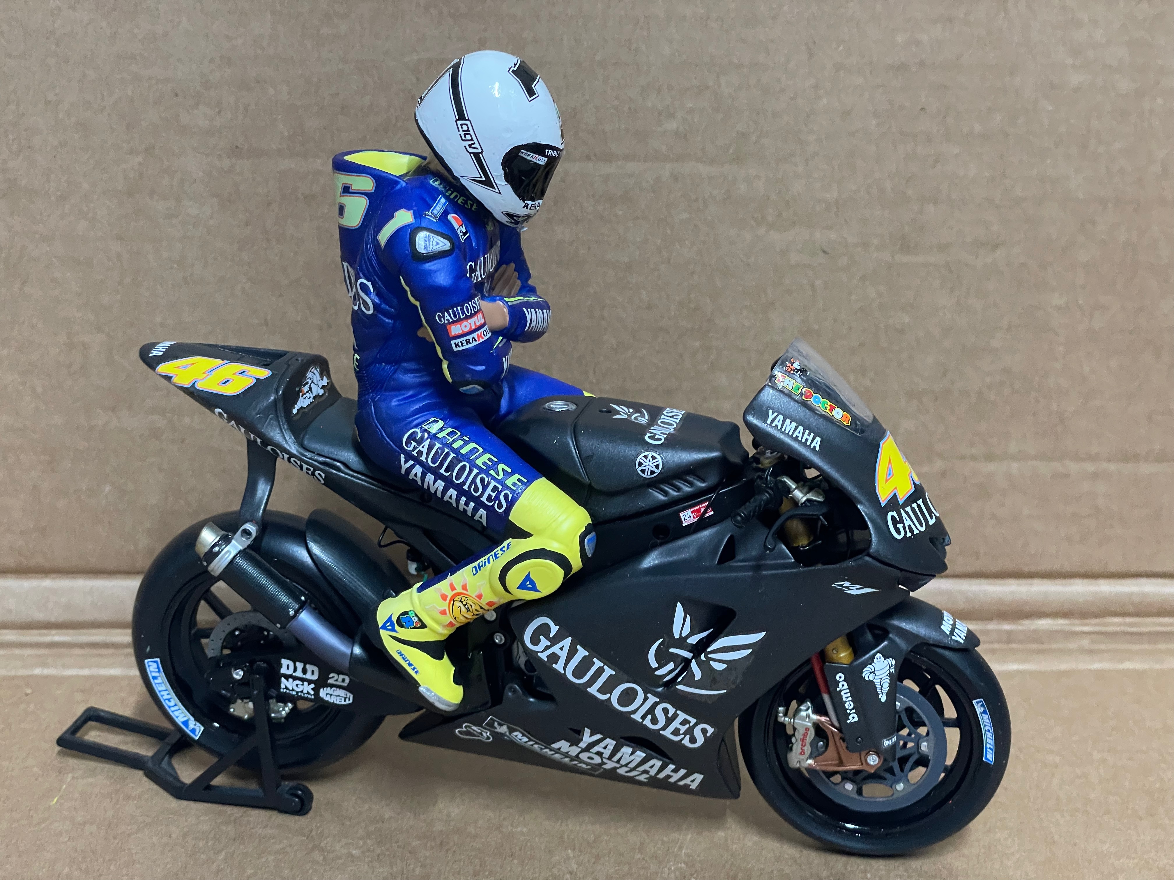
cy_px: 440
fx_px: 1764
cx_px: 587
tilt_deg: -21.1
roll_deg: -0.1
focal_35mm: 52
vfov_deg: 28.0
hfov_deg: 36.8
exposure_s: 1/50
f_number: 2
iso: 500
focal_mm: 6
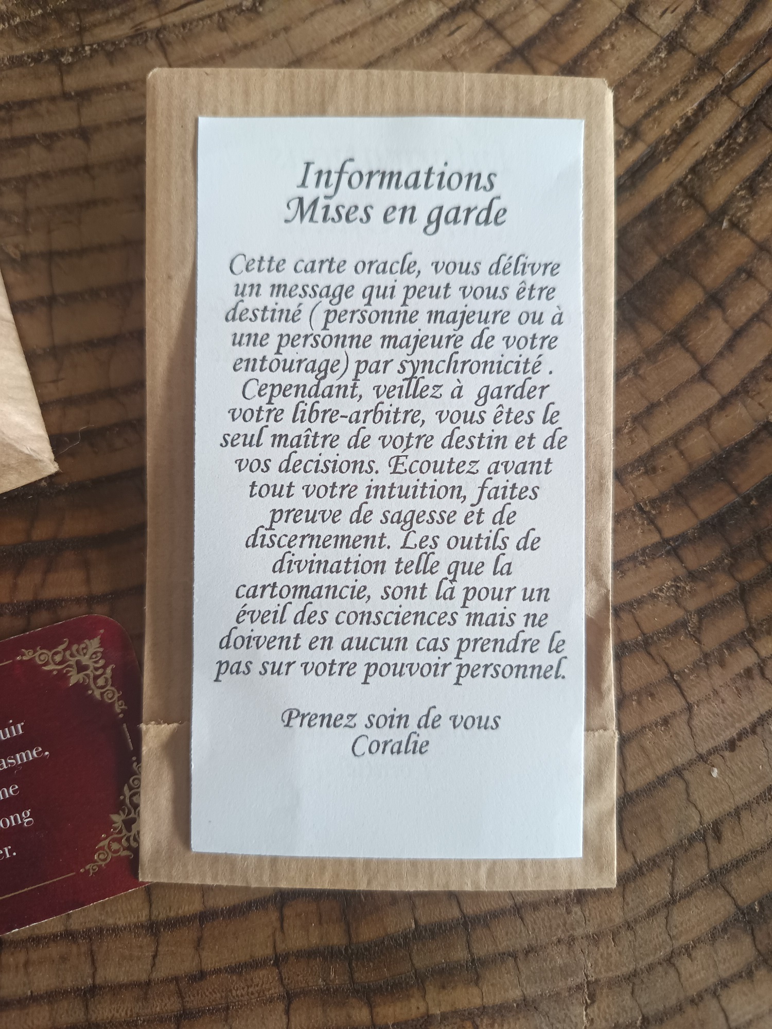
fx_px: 714
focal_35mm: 24
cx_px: 386
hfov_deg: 56.8
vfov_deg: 71.6
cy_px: 514
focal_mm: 5.31
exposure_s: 1/50
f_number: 1.7
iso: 564
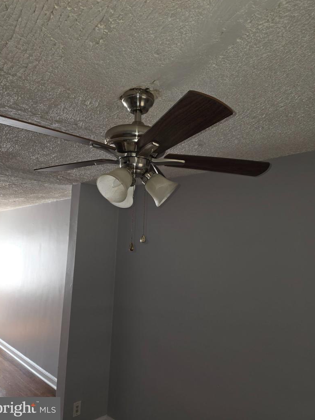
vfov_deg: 71.6
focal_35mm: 24
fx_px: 291
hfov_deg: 56.8
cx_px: 153
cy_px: 201
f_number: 1.7
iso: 64
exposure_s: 1/60
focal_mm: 6.3
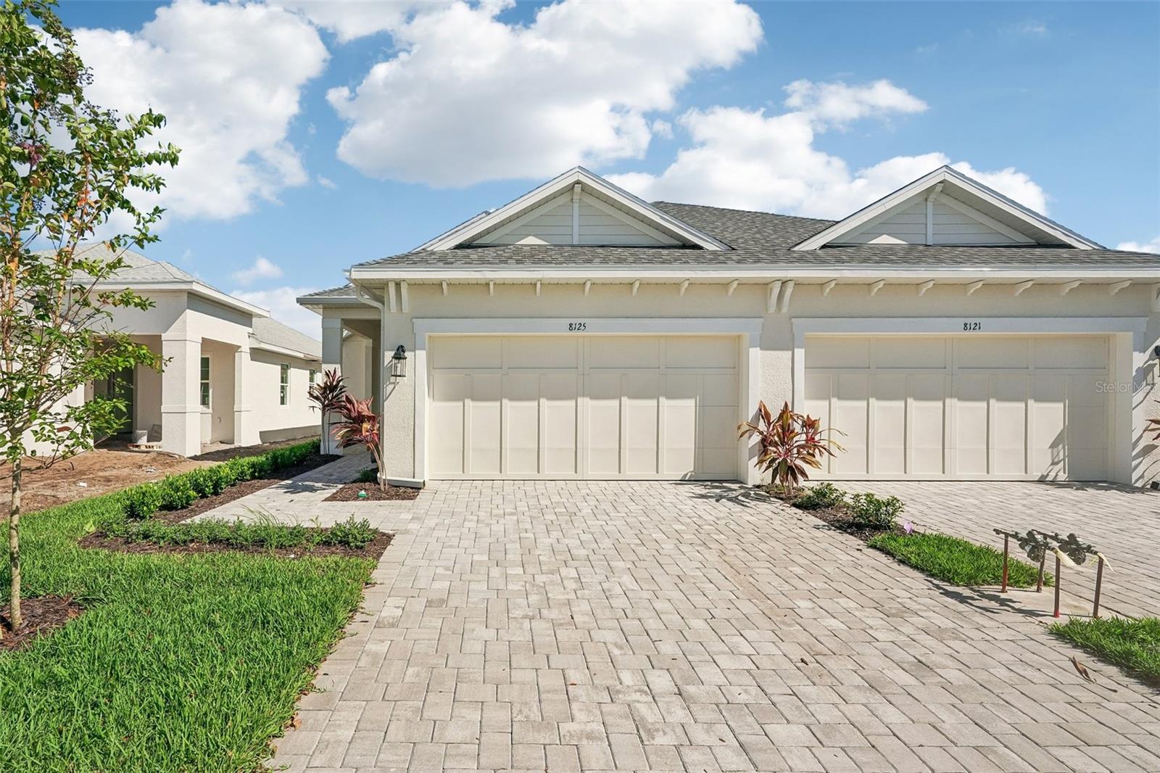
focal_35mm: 16
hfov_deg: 96.7
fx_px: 515
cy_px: 386
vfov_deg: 73.7
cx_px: 580
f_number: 8
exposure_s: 1/2000
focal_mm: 16
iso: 400
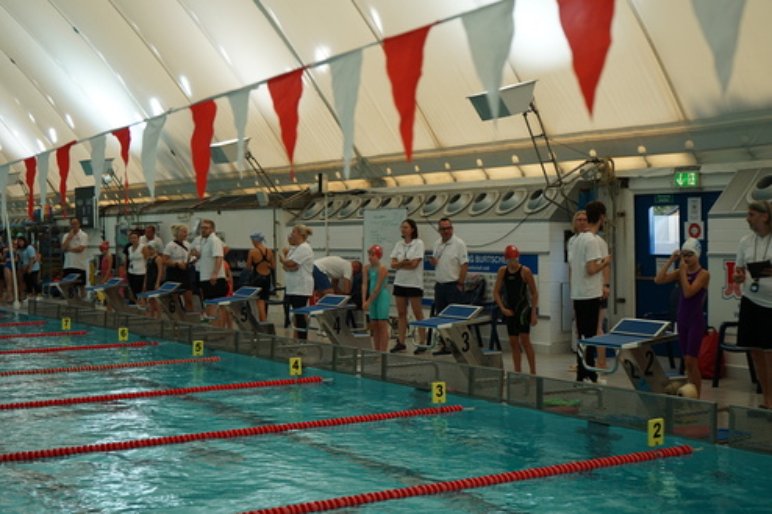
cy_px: 257
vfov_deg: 25.5
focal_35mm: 53
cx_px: 386
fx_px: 1136
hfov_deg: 37.5
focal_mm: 53
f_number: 5
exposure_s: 1/160
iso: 250
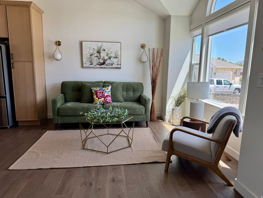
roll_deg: -1.0
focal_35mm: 24
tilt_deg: -9.8
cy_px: 99
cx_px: 132
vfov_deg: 56.8
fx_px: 182
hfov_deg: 71.6
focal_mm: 6.76
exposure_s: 1/250
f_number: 1.78
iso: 64
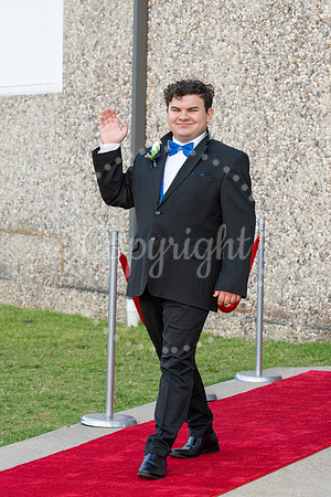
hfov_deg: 10.1
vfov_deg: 15.1
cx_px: 194
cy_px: 248
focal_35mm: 136
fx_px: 1874
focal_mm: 89
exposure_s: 1/125
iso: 640
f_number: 5.6
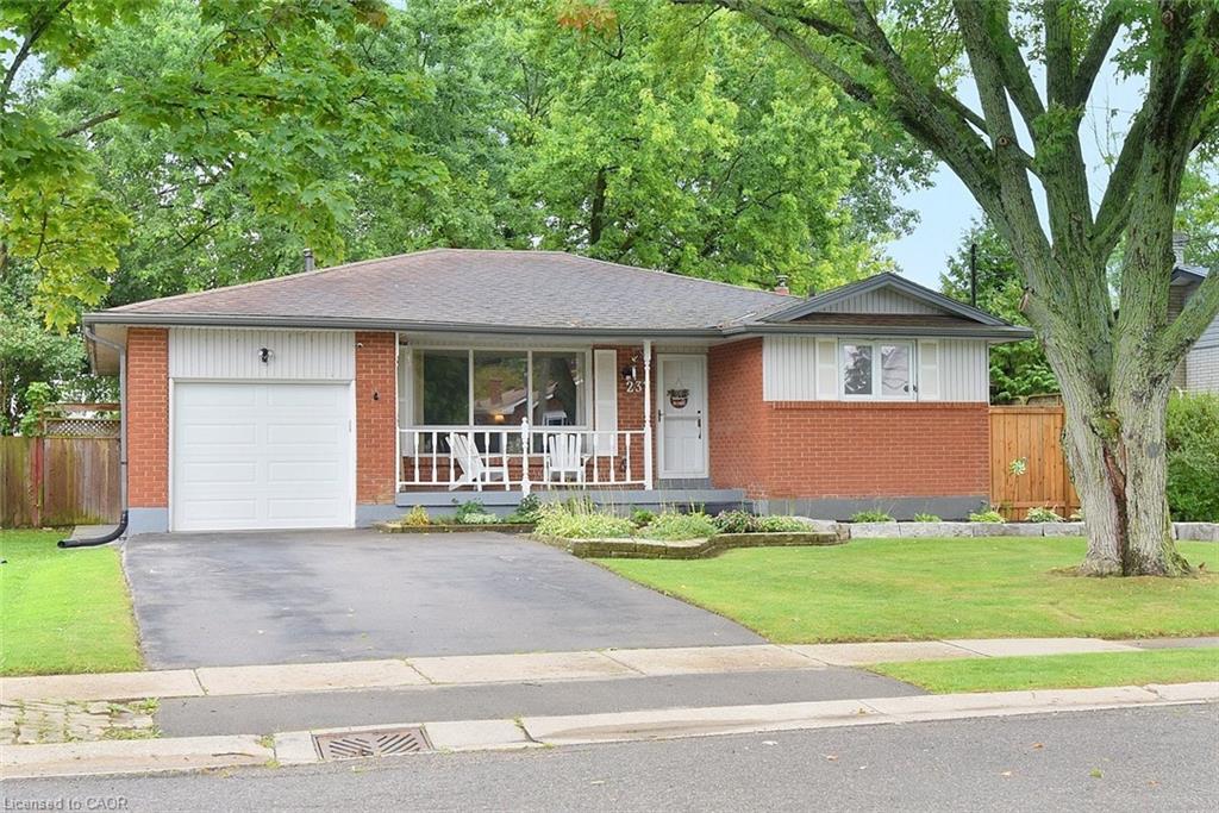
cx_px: 610
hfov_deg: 54.4
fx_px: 1185
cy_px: 406
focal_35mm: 35
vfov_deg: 37.9
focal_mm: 35
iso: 500
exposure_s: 1/320
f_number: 9
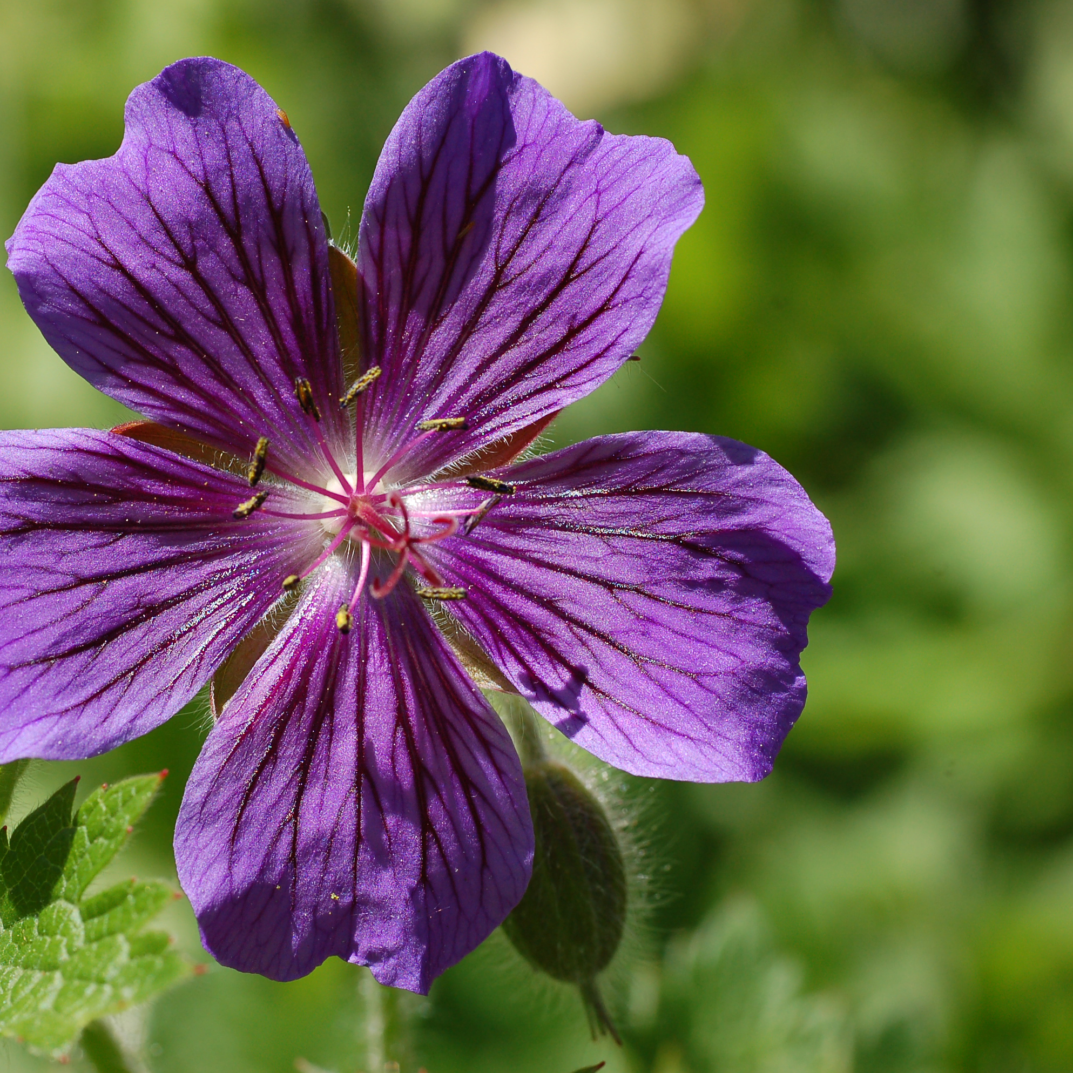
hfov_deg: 12.9
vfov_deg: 12.9
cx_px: 333
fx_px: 4734
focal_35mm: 135
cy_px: 536
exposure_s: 1/400
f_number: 8
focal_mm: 70
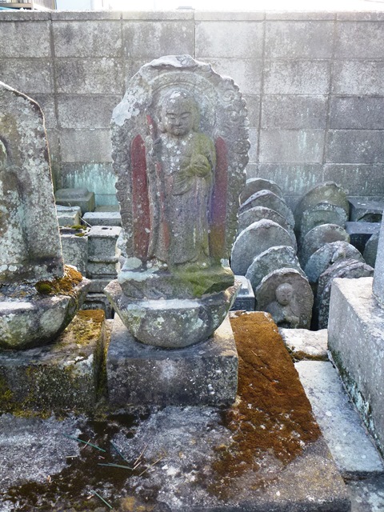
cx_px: 192
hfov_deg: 41.8
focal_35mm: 34
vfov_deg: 54.0
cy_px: 256
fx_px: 503
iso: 200
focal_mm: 5.9
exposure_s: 1/60
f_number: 3.6
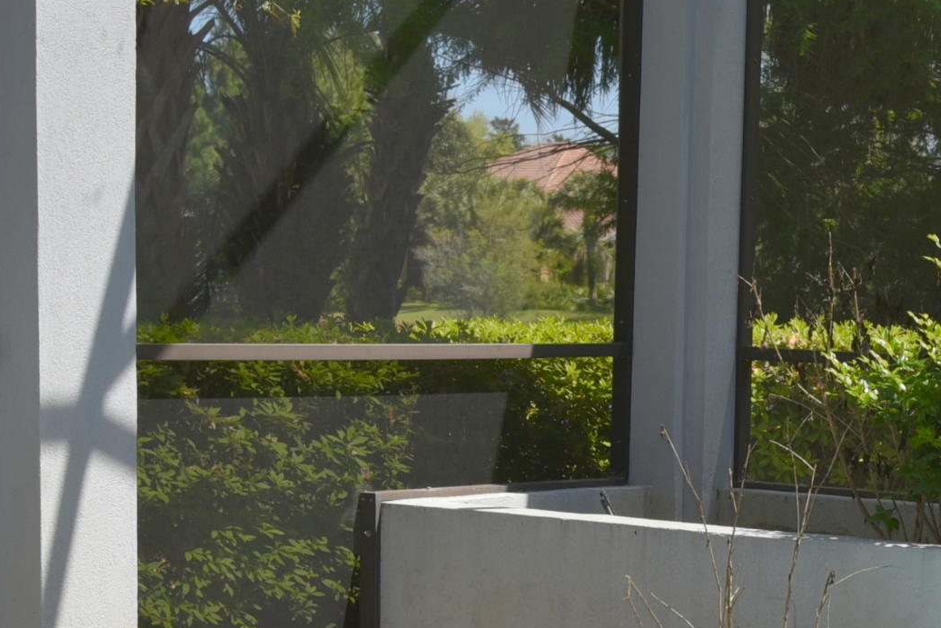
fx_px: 2875
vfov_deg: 12.2
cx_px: 748
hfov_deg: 18.4
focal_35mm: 110
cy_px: 771
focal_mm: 38
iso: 100
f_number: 9
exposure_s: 1/200
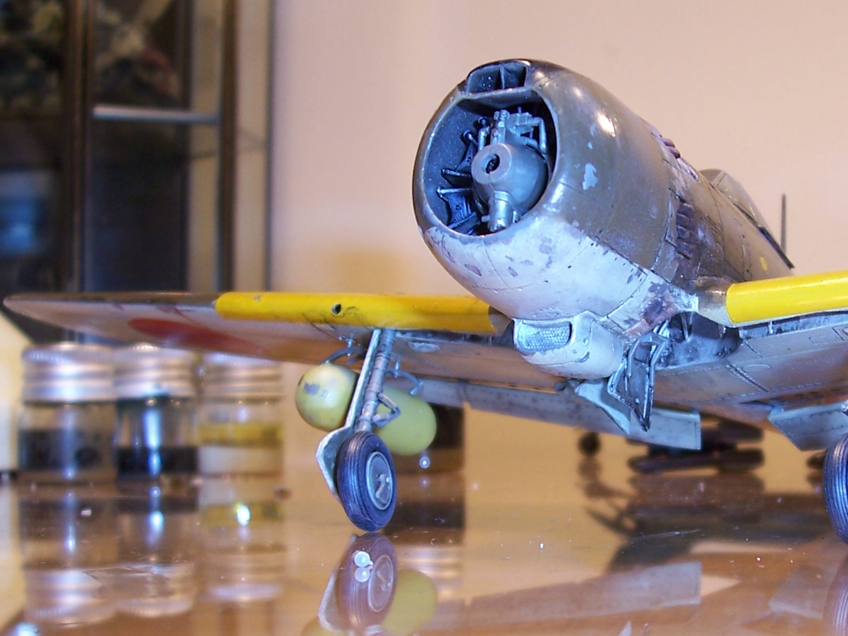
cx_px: 624
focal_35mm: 56
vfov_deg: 26.0
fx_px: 1372
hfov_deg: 33.7
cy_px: 401
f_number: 2.7
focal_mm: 5.6
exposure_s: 1/60
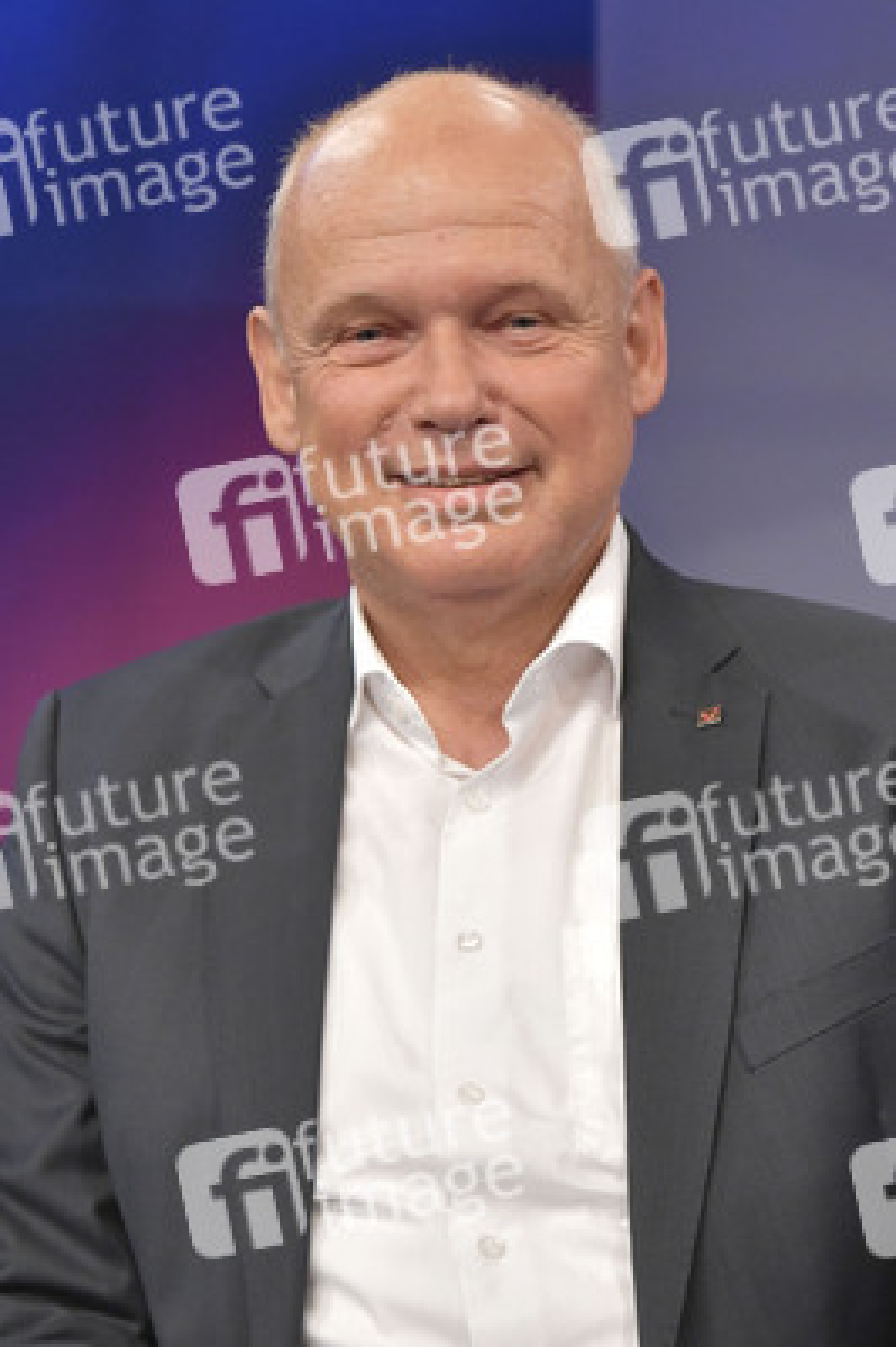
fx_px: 2057
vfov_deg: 36.3
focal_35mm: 55
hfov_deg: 24.6
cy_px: 674
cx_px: 448
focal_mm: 55
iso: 2500
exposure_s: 1/200
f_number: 6.3
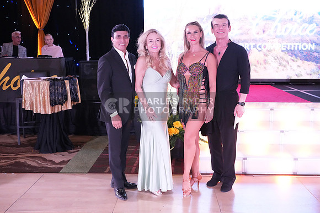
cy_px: 106
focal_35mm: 38
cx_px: 160
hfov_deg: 50.7
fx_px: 338
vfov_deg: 35.1
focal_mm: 38
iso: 10000
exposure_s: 1/200
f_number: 5.6
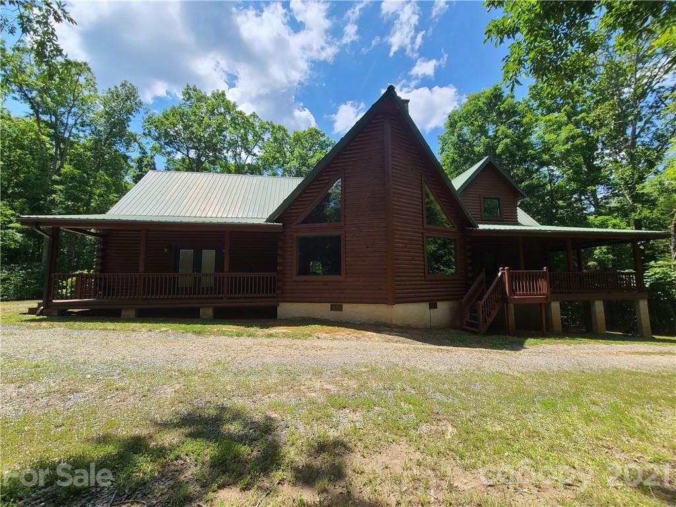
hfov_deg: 106.2
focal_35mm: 13
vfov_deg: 89.9
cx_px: 338
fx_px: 254
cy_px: 254
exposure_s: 1/1035
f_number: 2.2
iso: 50
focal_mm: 2.2
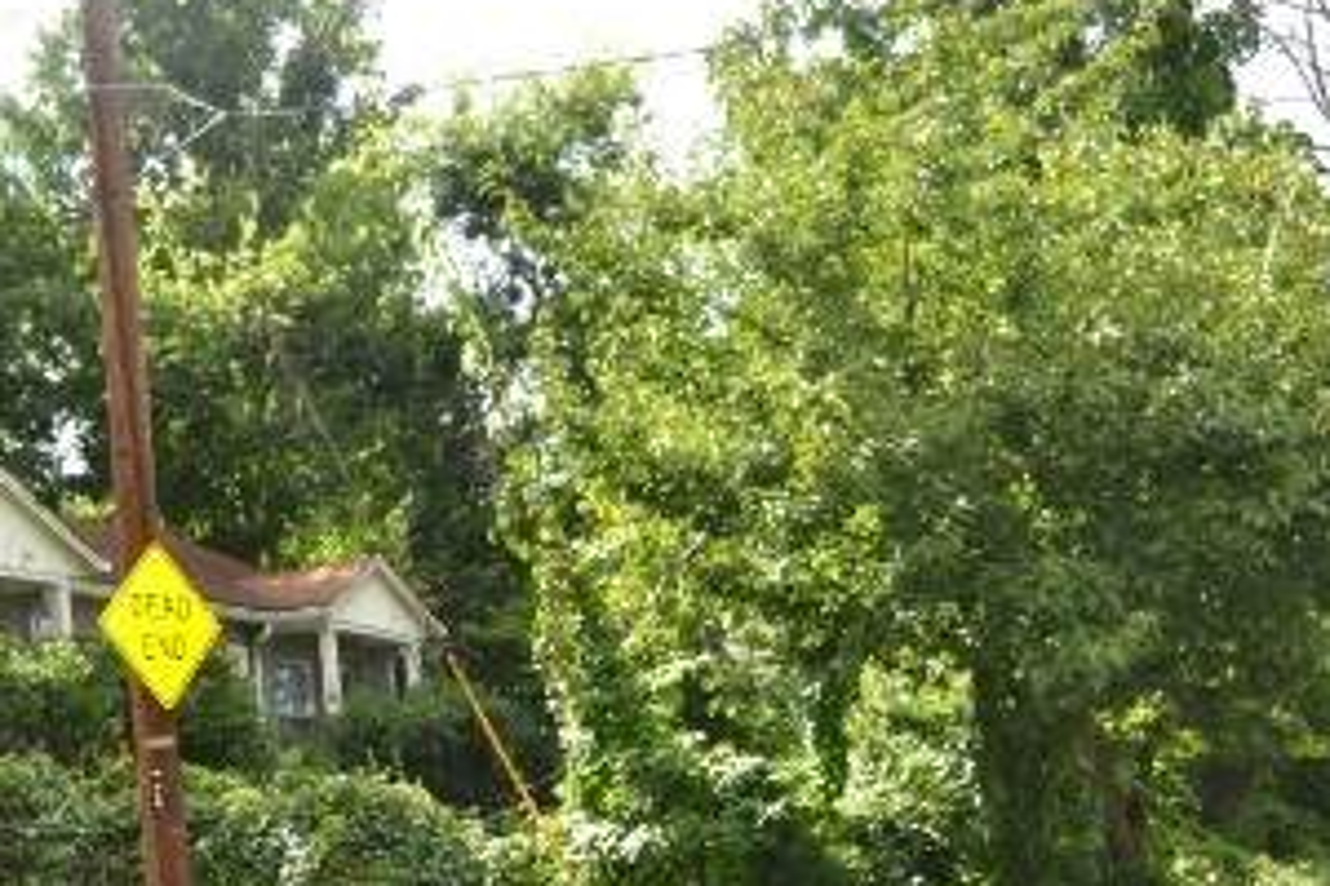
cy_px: 470
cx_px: 403
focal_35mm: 57
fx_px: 2106
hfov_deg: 34.6
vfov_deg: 23.8
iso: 100
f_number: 5
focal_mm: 19
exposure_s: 1/200
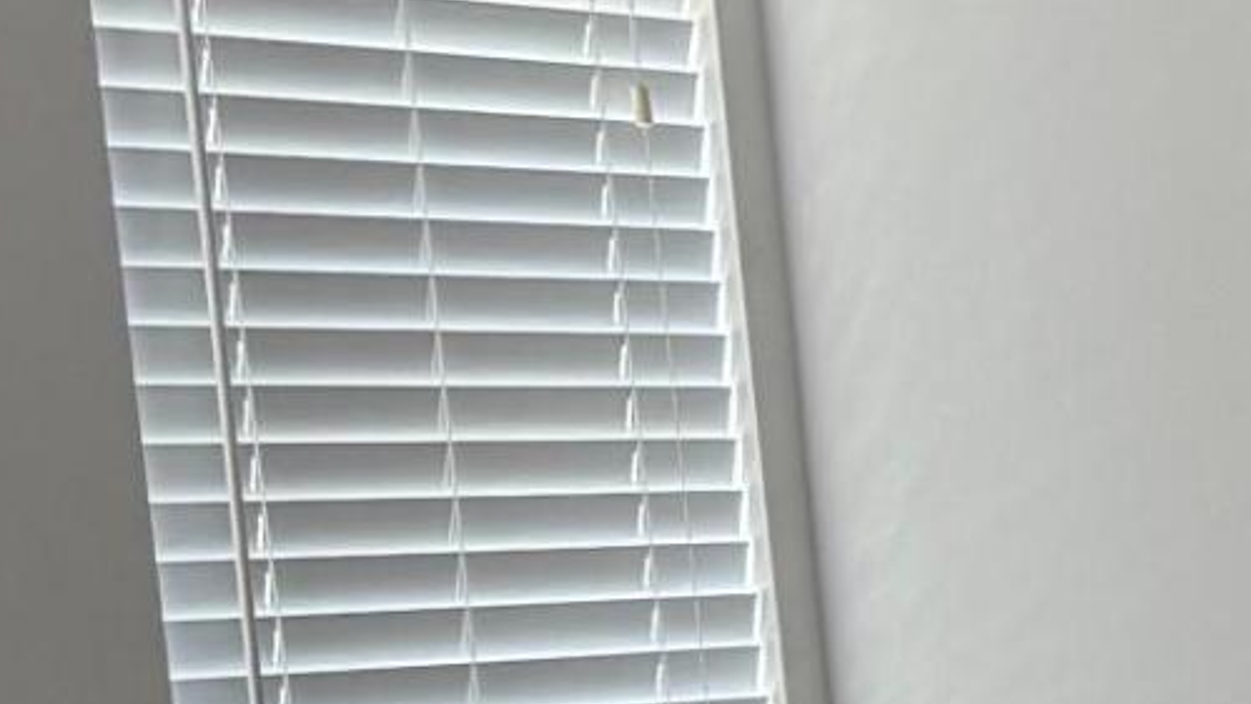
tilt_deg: -6.8
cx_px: 2916
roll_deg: +2.5
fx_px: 5010
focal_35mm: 151
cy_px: 1142
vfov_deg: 7.8
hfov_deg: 11.8
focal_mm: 6.76
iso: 125
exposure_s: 1/60
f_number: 1.78
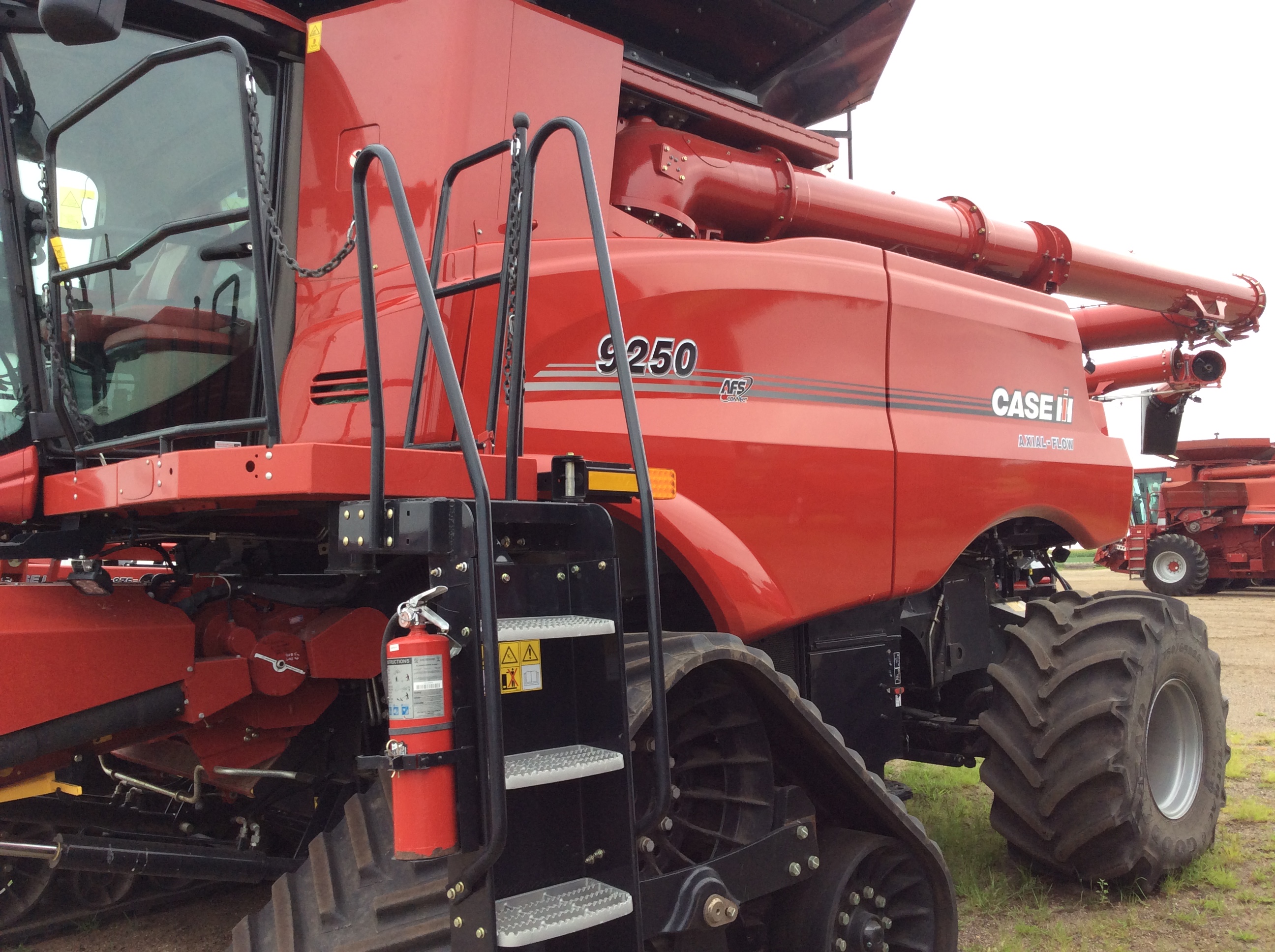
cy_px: 476
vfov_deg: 44.1
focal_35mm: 32
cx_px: 638
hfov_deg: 56.9
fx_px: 1177
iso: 32
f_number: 2.4
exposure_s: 1/260
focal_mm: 3.3
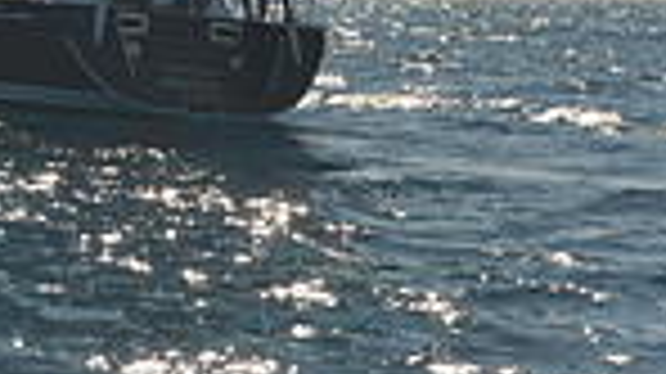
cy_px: -816
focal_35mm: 288
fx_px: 5082
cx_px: 52
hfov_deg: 7.5
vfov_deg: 4.1
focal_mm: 70
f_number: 11
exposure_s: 1/500
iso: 200
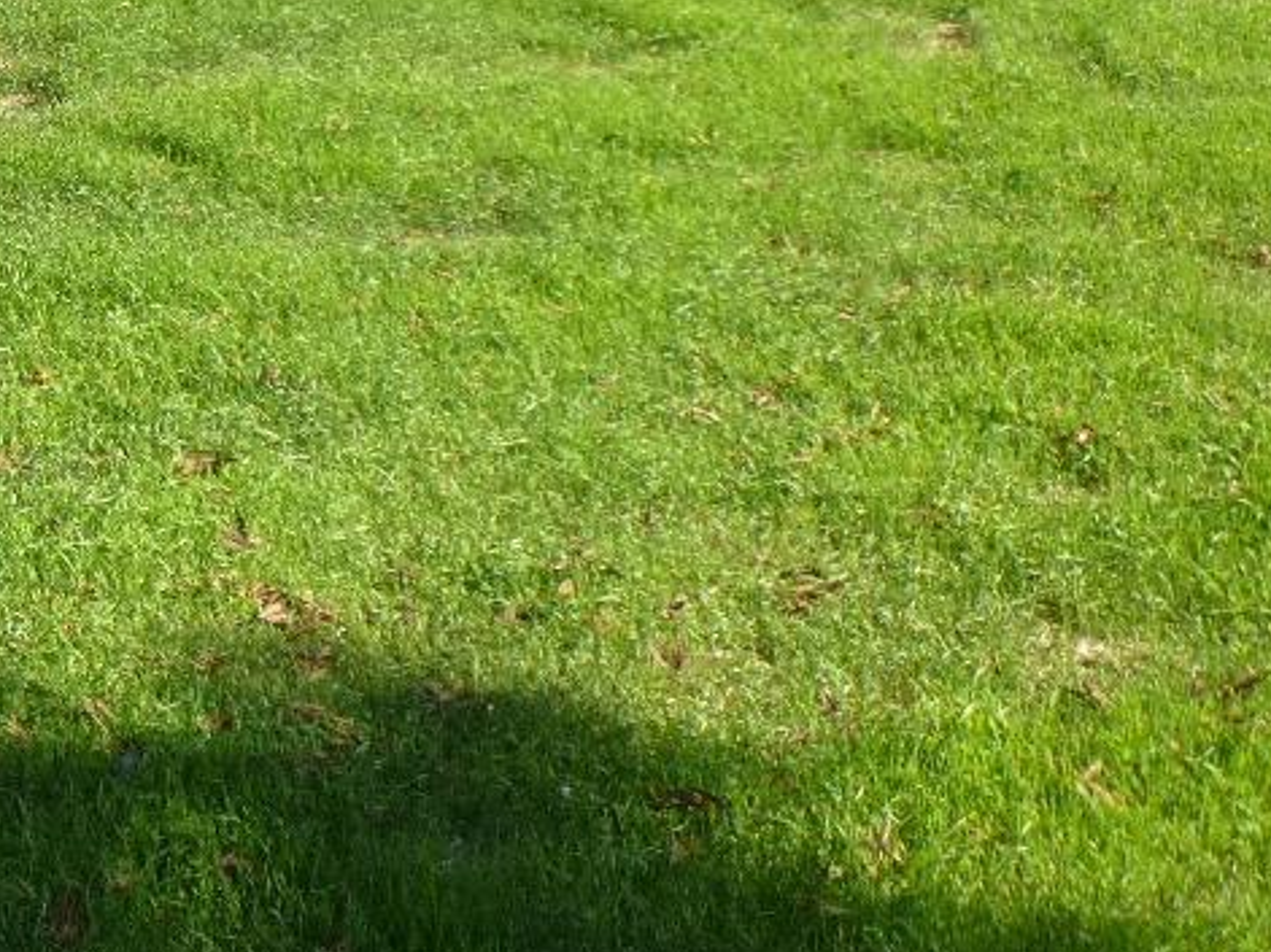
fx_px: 2496
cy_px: -283
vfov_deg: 19.9
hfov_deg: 24.6
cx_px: -413
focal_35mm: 68
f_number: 3.9
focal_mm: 4.5
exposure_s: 1/200
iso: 100
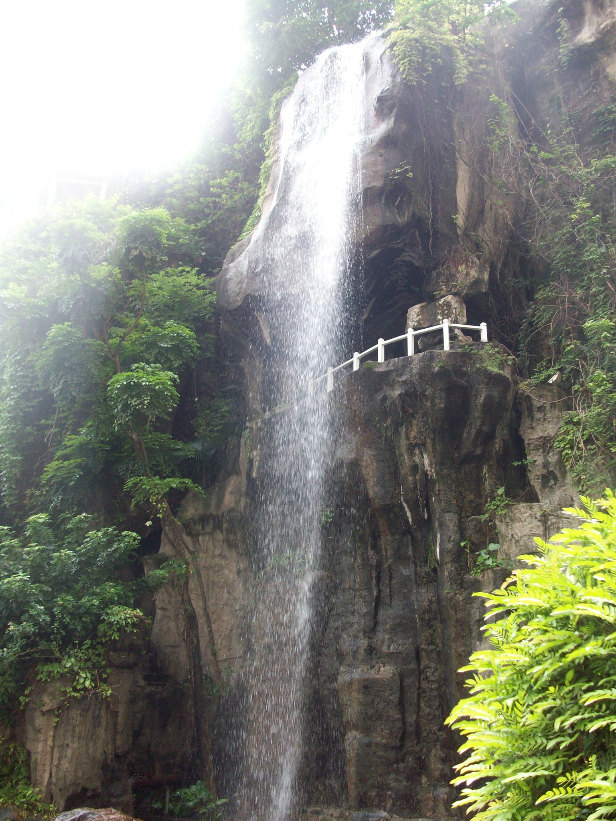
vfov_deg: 54.0
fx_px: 807
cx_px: 308
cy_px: 410
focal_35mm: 34
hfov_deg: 41.8
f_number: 2.8
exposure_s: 1/128
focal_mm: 5.7
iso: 104
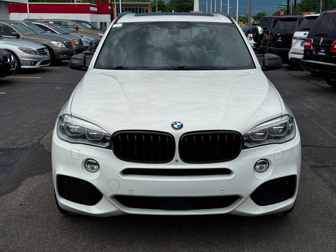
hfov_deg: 39.7
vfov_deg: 30.3
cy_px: 126
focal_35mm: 48
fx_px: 466
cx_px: 168
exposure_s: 1/2513
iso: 64
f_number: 1.78
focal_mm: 6.76
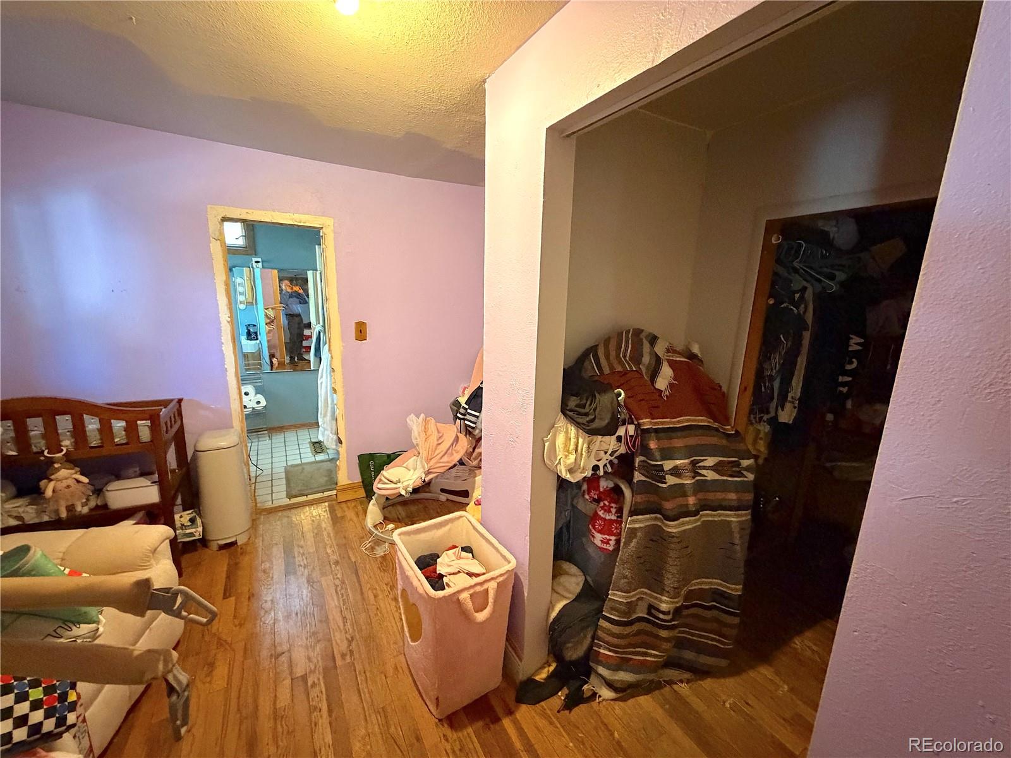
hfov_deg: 102.1
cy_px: 379
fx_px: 409
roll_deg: -1.3
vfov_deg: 85.7
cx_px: 506
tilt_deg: -11.6
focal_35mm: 14
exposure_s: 1/40
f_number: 2.2
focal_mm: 2.22
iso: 1000
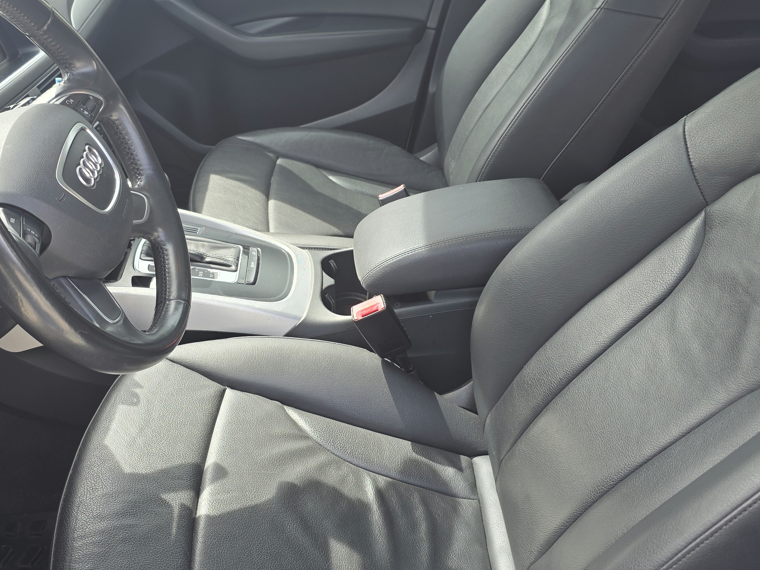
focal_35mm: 38
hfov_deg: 48.6
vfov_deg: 37.7
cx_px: 298
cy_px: 297
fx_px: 834
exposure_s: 1/359
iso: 40
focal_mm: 6.3
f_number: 1.7
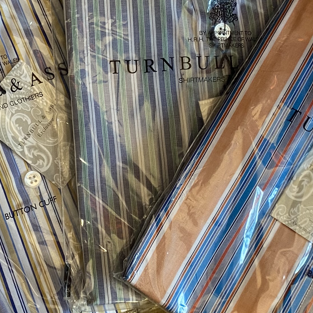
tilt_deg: -76.7
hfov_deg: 20.5
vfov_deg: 20.6
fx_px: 859
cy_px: 99
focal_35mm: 84
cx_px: 79
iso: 200
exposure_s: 1/50
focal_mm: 4.25
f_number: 1.8
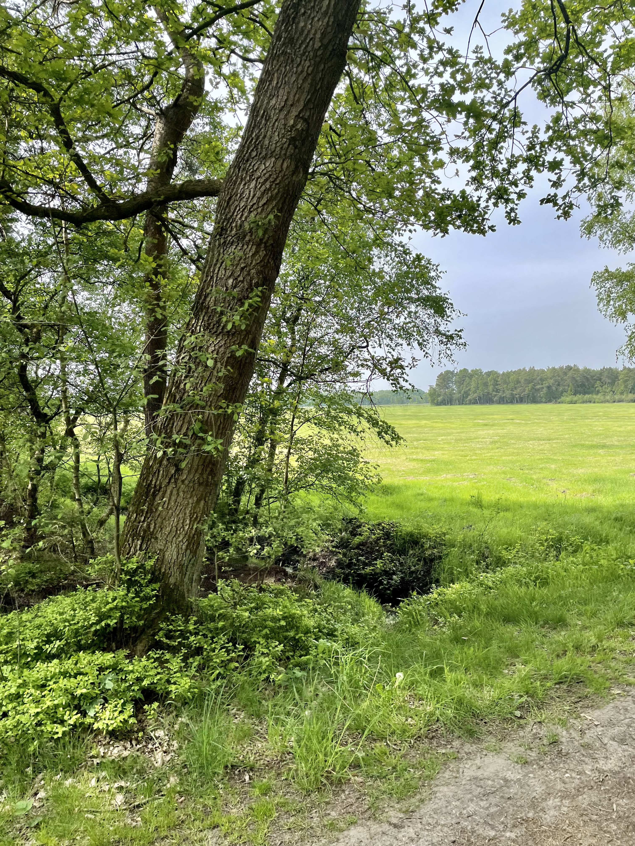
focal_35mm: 26
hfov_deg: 53.1
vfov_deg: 67.3
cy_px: 423
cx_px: 318
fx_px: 636
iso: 32
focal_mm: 4.2
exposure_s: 1/1092
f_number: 1.6
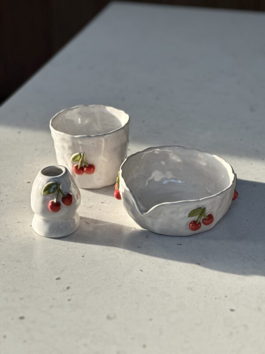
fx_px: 786
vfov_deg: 25.3
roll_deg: -0.9
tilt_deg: -28.0
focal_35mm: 77
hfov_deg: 19.1
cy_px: 177
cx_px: 132
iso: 80
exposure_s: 1/121
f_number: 2.8
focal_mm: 9
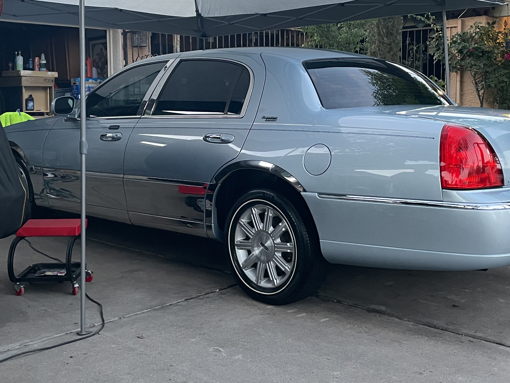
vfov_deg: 30.8
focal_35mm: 47
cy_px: 156
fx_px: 693
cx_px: 263
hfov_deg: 40.4
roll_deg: +0.7
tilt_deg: -3.8
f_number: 1.6
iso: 250
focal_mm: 4.2
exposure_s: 1/60
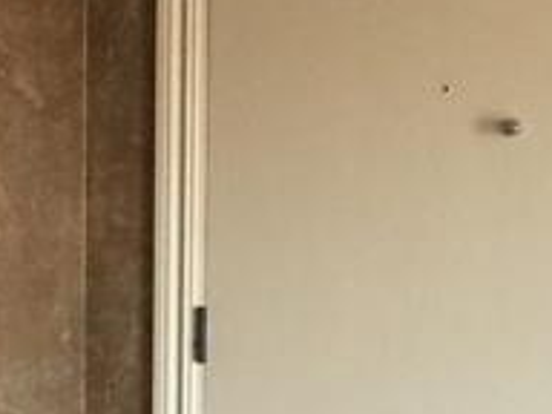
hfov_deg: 12.7
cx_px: 124
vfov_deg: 9.5
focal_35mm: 155
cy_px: 380
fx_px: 2472
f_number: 2.2
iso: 200
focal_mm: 4.15
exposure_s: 1/30
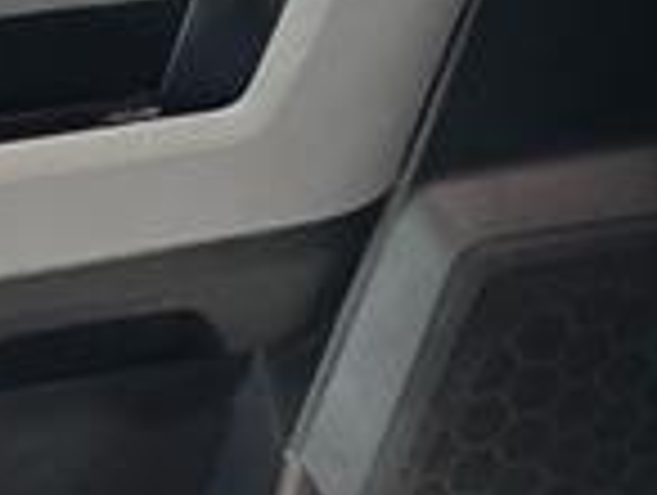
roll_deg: -1.0
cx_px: -198
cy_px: 108
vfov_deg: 14.1
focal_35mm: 105
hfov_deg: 17.5
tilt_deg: -32.0
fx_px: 1996
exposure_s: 1/60
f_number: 1.78
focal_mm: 6.76
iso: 400
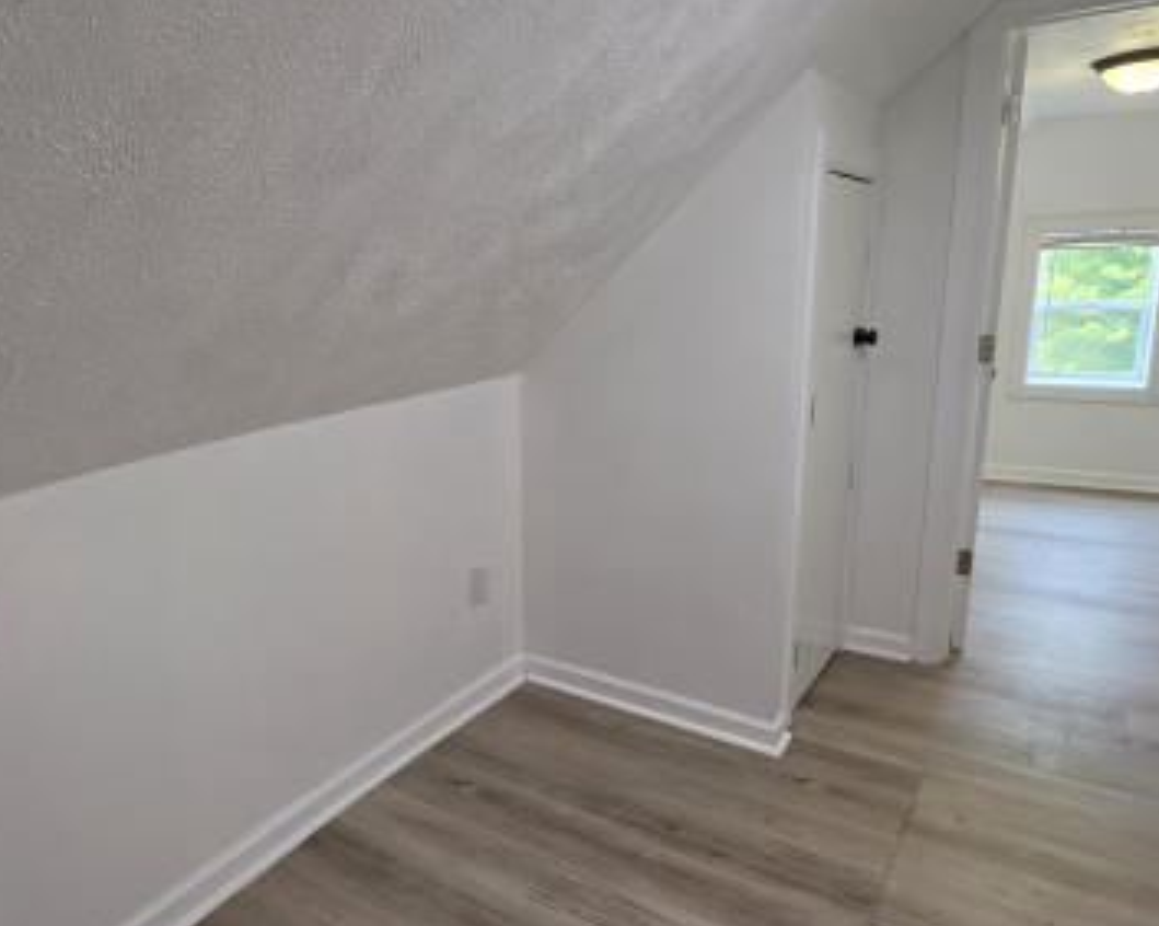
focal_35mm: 24
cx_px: 442
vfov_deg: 58.7
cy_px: 470
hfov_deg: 69.3
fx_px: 823
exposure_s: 1/120
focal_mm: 2.2
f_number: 1.9
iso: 160
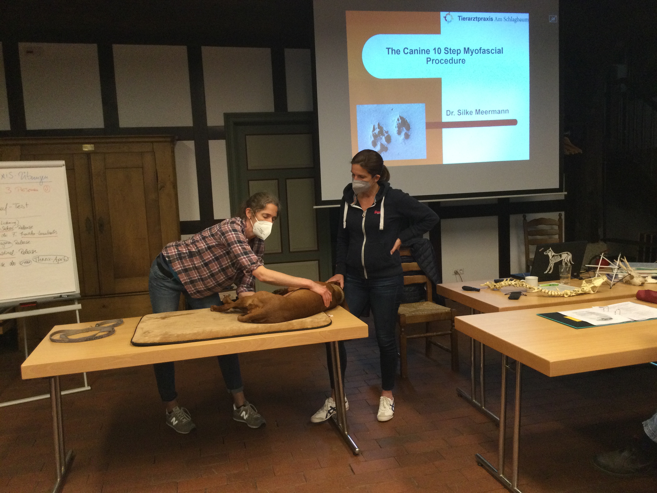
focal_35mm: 31
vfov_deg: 45.4
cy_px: 246
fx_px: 588
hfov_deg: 58.4
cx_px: 328
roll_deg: -0.1
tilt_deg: -6.8
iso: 160
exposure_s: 1/33
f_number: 2.4
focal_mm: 3.3
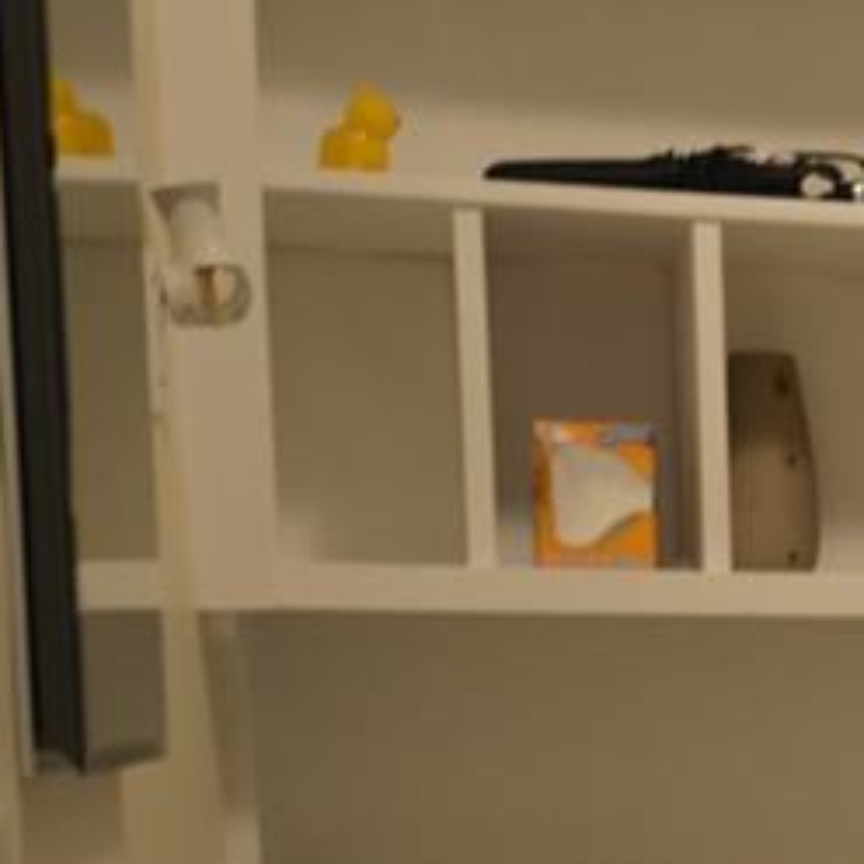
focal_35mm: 105
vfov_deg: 16.1
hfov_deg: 14.3
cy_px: 930
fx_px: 2965
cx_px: 1620
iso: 400
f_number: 3.5
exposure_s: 1/30
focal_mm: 20
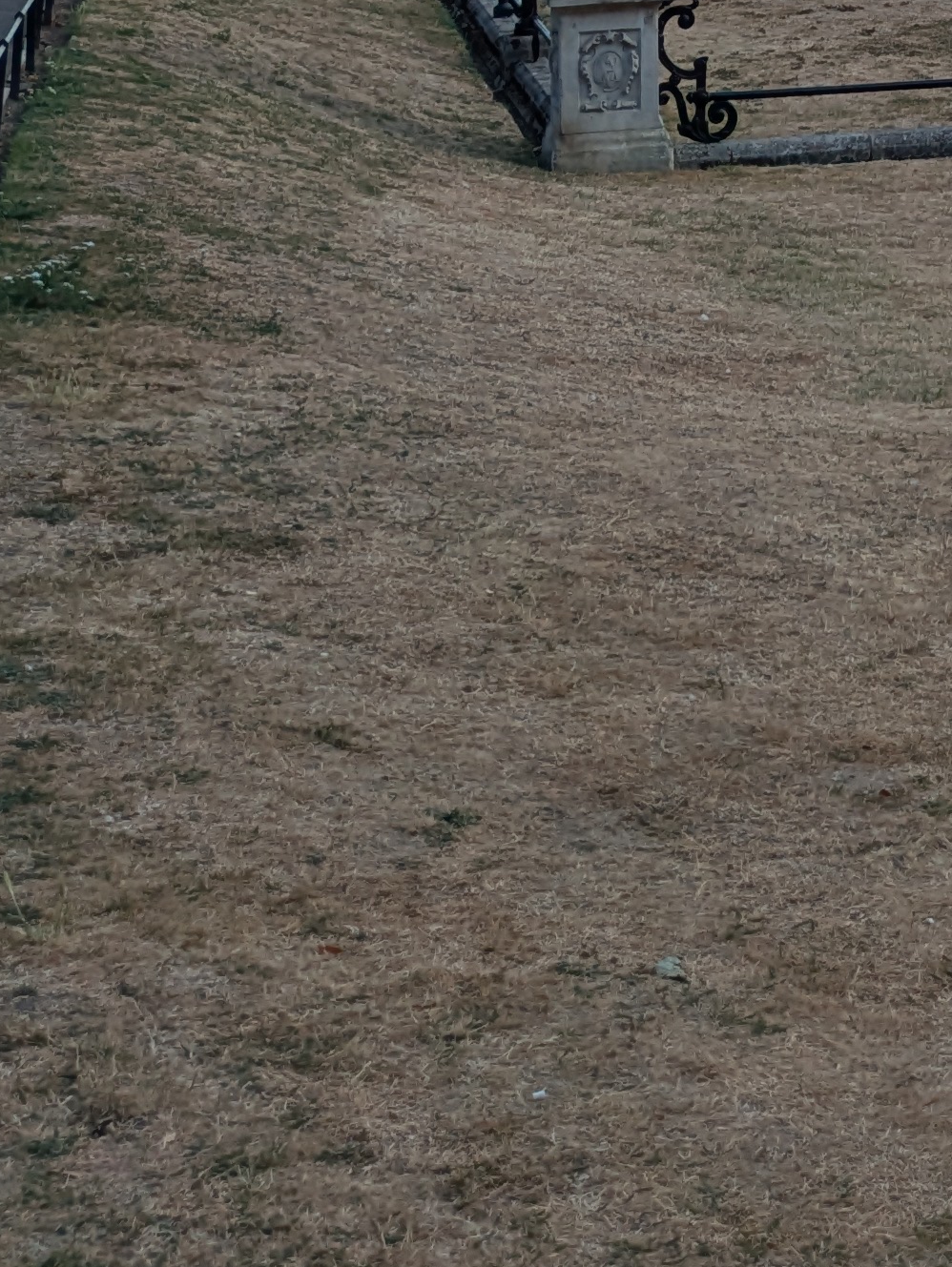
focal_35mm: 87
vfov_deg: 19.0
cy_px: -763
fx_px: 3188
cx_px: 1160
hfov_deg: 16.3
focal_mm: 5.43
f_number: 1.89
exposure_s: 1/436
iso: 49
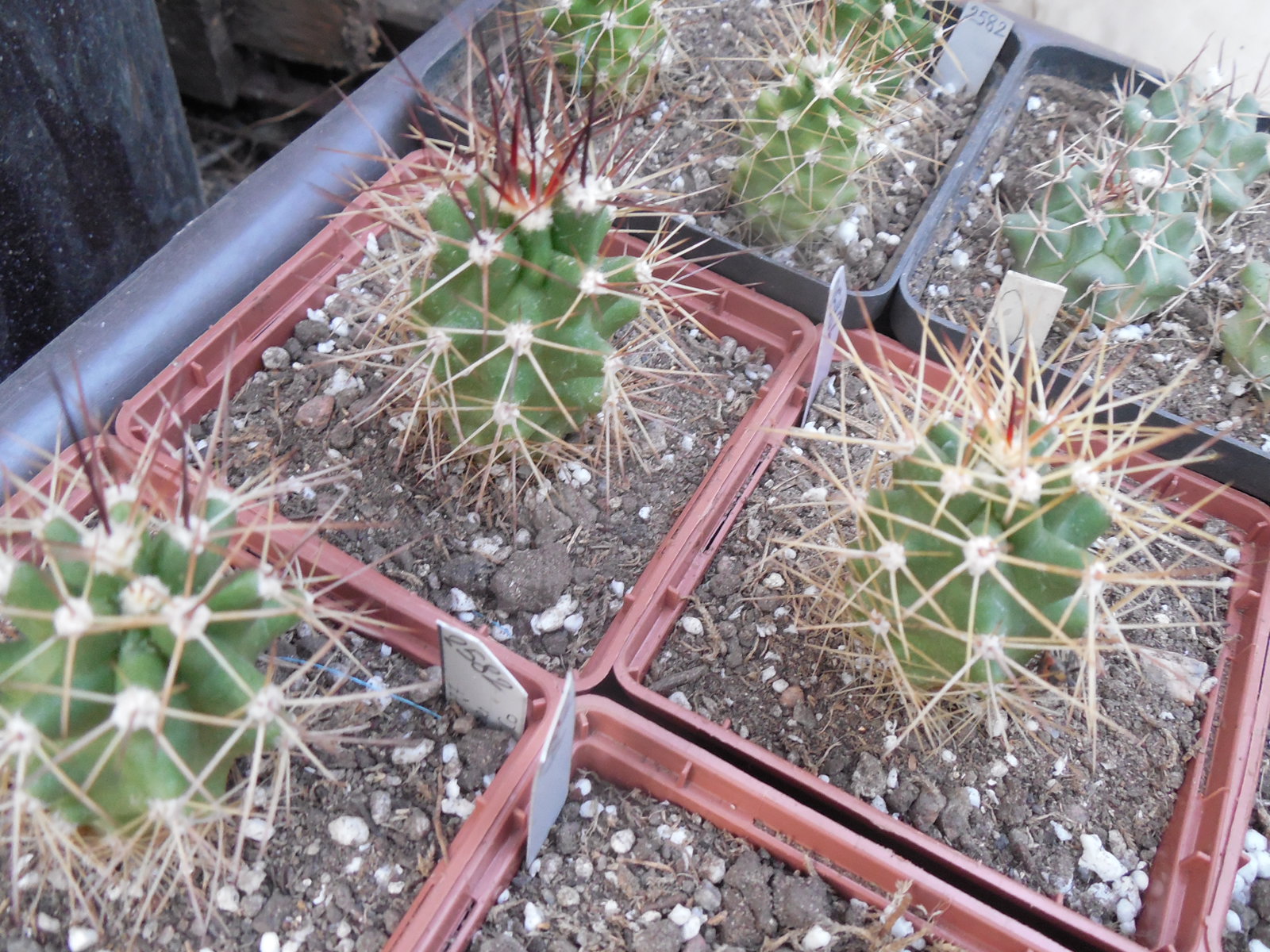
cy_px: 476
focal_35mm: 31
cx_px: 635
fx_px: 1137
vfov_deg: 45.4
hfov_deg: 58.4
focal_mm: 5.6
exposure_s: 1/13
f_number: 3.6
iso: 400
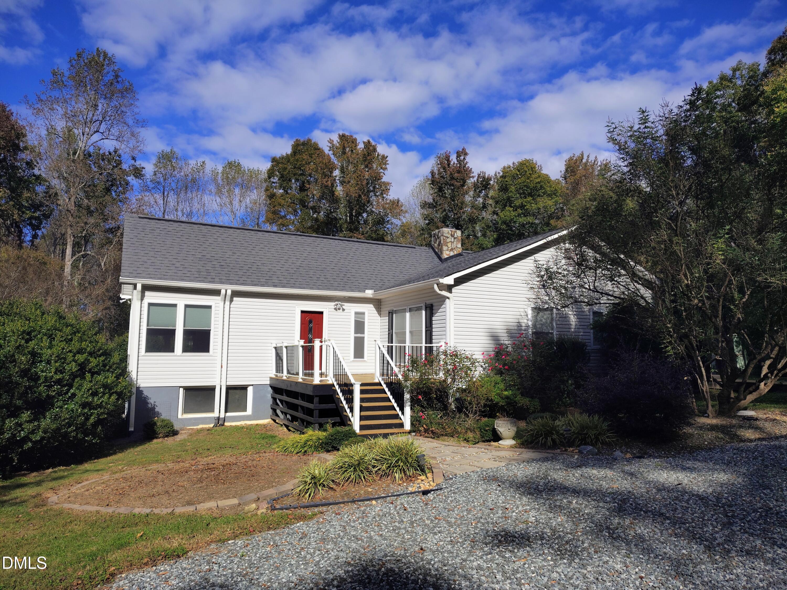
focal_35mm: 24
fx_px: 546
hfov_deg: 71.6
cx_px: 394
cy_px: 295
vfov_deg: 56.8
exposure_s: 1/3007
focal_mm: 5.56
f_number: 1.8
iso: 102
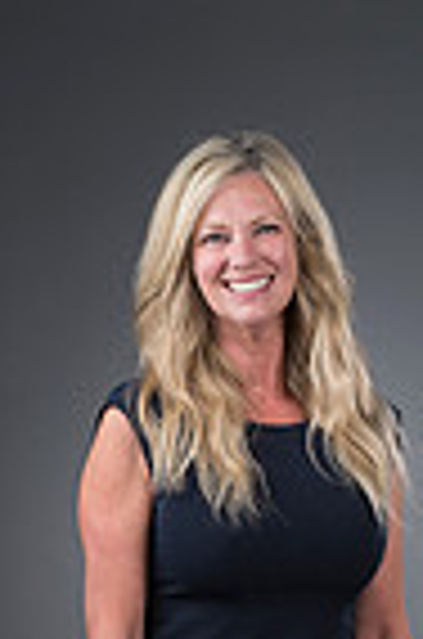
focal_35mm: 254
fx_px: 4498
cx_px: 238
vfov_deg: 8.0
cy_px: 819
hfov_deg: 5.4
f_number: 5.6
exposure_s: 1/250
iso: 160
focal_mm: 80
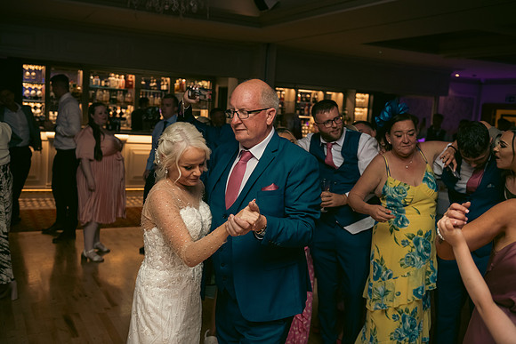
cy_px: 172
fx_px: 545
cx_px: 258
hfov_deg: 50.7
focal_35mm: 38
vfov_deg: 35.1
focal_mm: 38
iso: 800
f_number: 3.5
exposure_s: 1/160
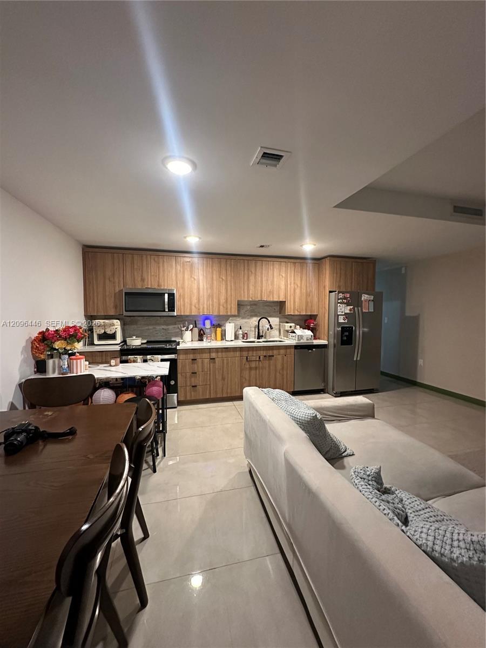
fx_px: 262
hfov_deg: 85.7
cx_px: 243
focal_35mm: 14
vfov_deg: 102.1
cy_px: 324
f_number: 2.2
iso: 800
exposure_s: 1/60
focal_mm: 2.22
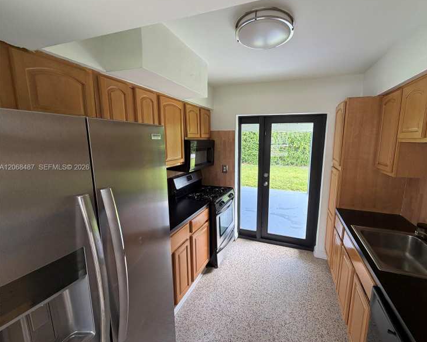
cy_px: 168
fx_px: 190
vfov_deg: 84.0
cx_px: 233
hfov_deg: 96.6
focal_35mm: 15
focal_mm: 2.22
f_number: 2.2
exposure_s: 1/121
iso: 250
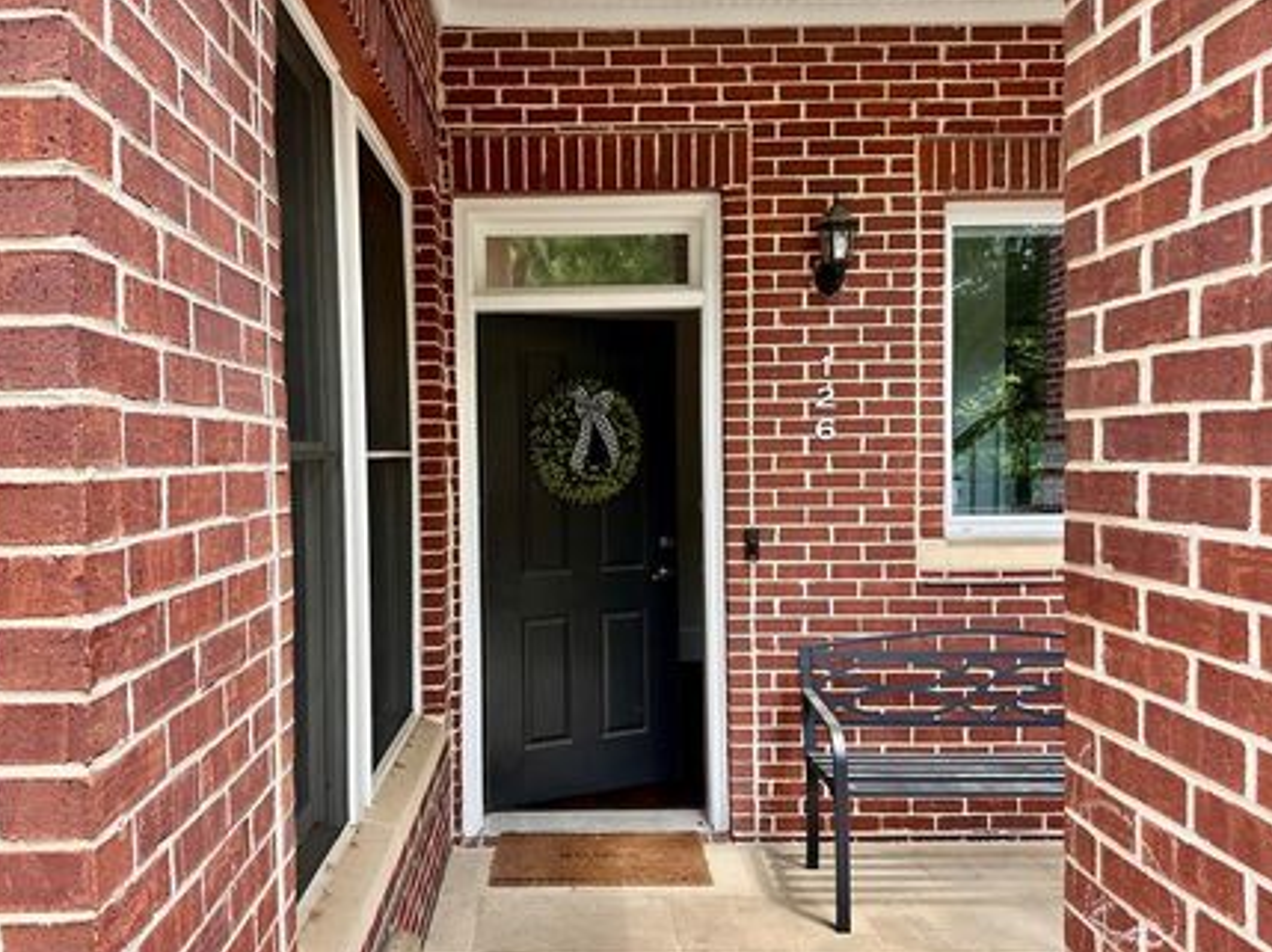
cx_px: 578
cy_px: 476
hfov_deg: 63.4
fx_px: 1028
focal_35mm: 28
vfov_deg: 49.7
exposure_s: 1/428
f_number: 1.78
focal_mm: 6.86
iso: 80
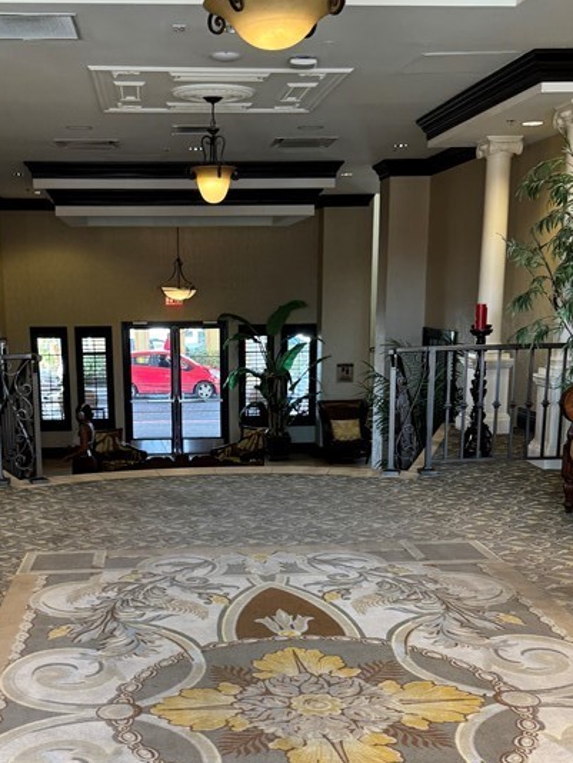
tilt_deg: -9.8
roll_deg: +1.4
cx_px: 216
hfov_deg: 31.4
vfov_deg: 40.8
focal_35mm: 46
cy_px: 494
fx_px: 1014
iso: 160
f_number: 1.78
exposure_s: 1/120
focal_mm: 6.76
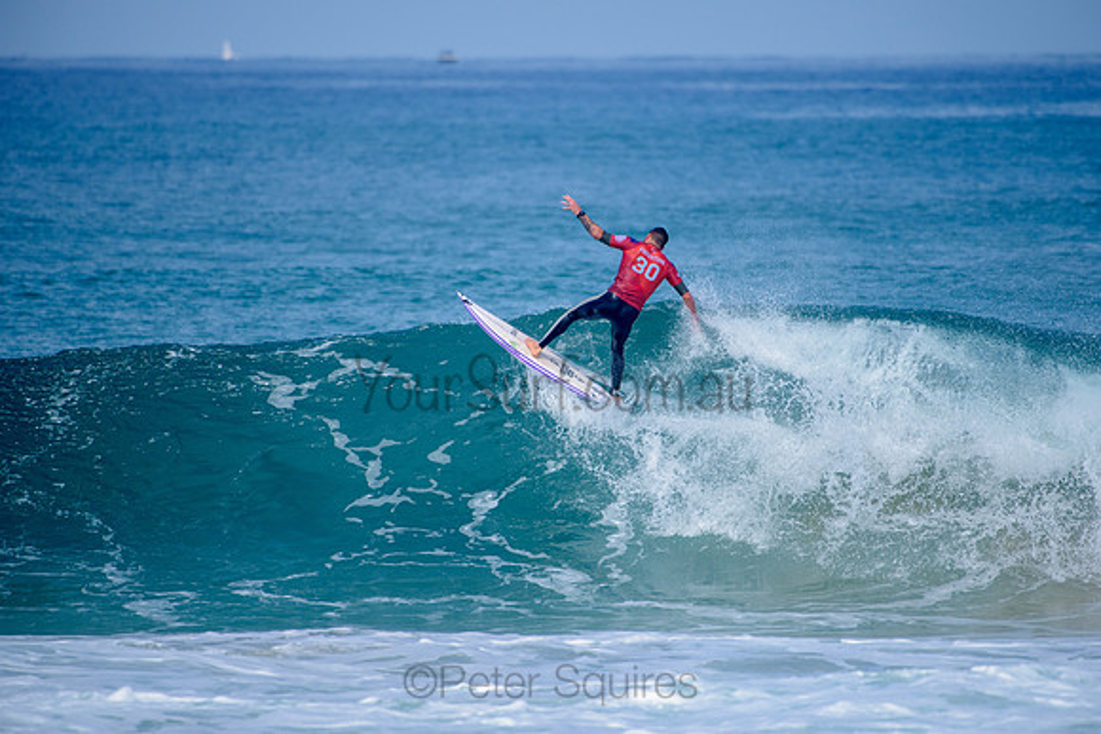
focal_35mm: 546
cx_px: 579
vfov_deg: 2.5
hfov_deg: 3.8
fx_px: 16702
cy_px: 347
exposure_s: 1/2000
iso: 180
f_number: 5.6
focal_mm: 500
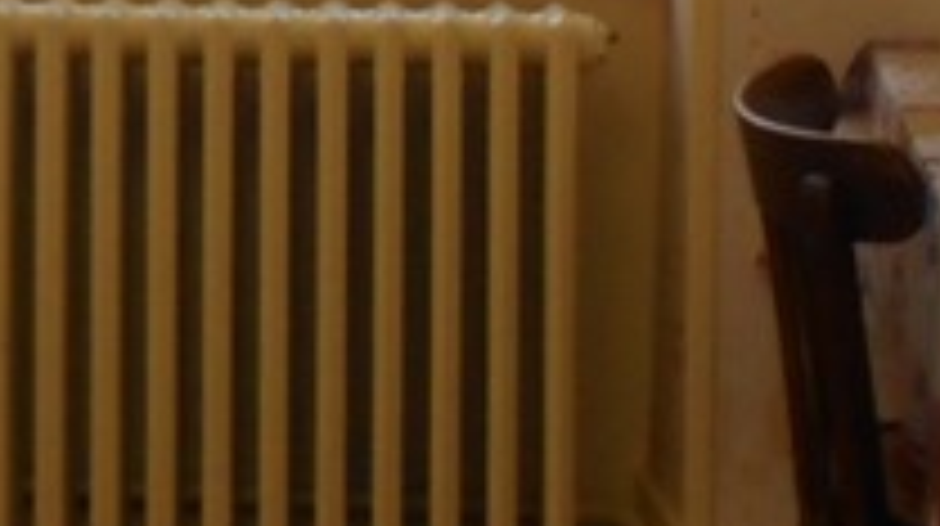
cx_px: -301
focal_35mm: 139
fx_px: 3461
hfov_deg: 14.8
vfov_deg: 8.4
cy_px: -342
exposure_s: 1/30
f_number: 3.4
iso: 160
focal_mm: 4.7
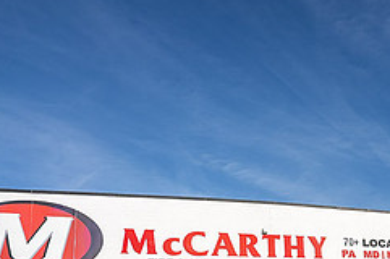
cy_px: 270
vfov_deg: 29.9
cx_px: 332
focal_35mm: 41
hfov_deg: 44.3
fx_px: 444
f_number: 7.1
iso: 125
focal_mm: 17
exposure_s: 1/800
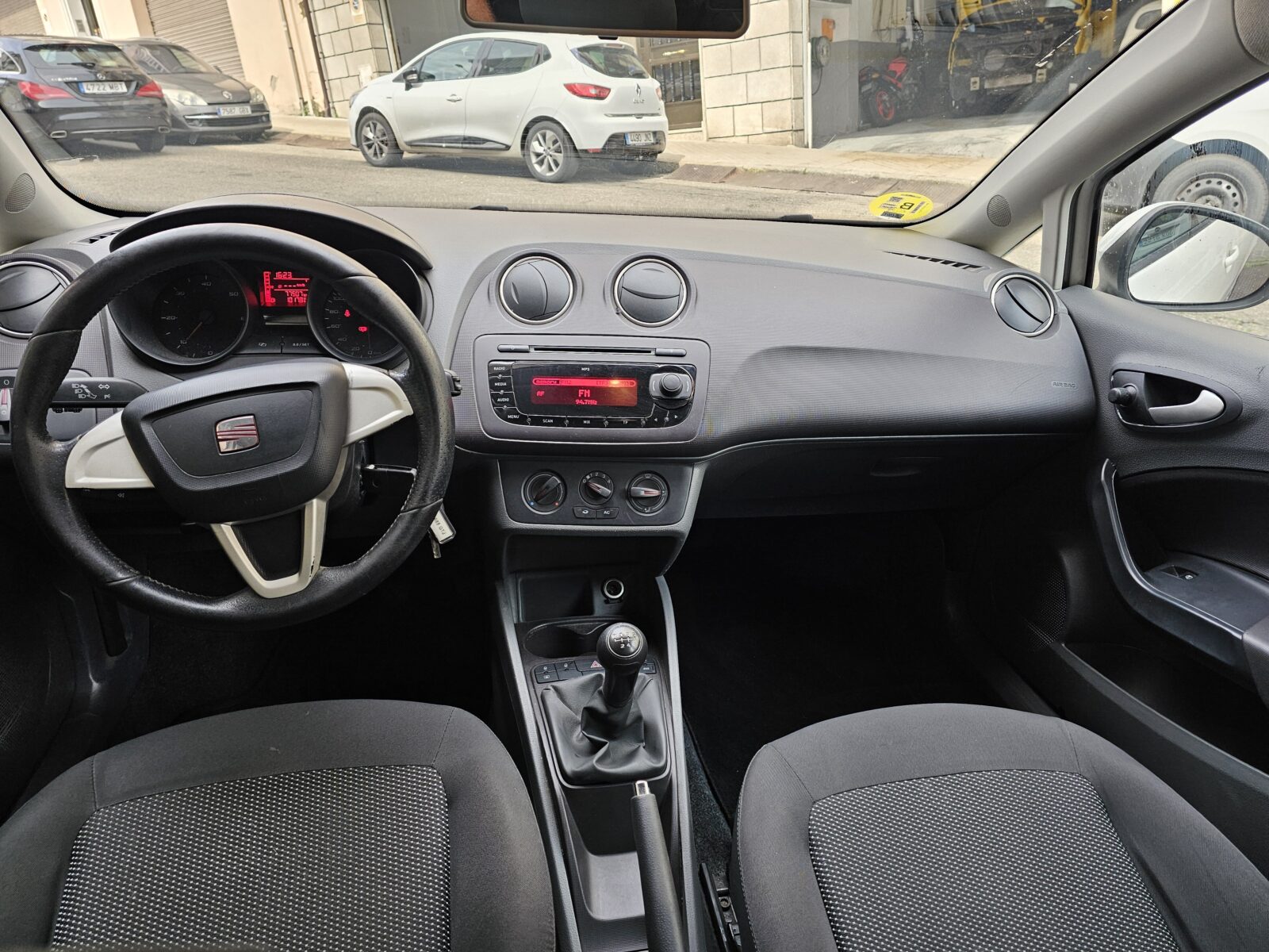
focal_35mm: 23
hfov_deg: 73.9
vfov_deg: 58.9
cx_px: 634
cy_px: 476
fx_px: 843
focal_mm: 6.3
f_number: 1.7
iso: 64
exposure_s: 1/180
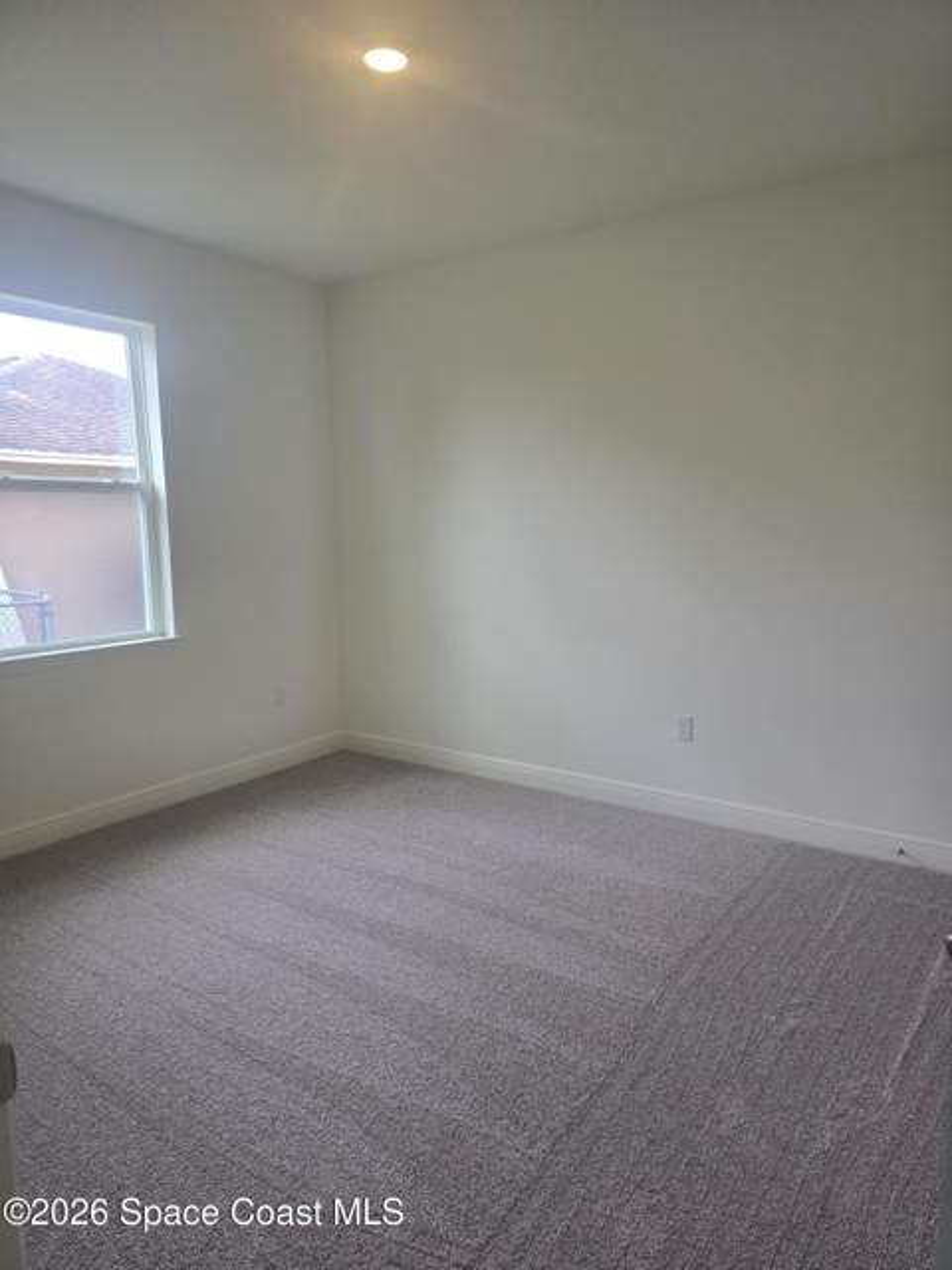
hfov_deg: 58.9
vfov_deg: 73.9
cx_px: 476
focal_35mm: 23
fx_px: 843
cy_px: 635
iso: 40
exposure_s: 1/120
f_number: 1.7
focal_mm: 6.3
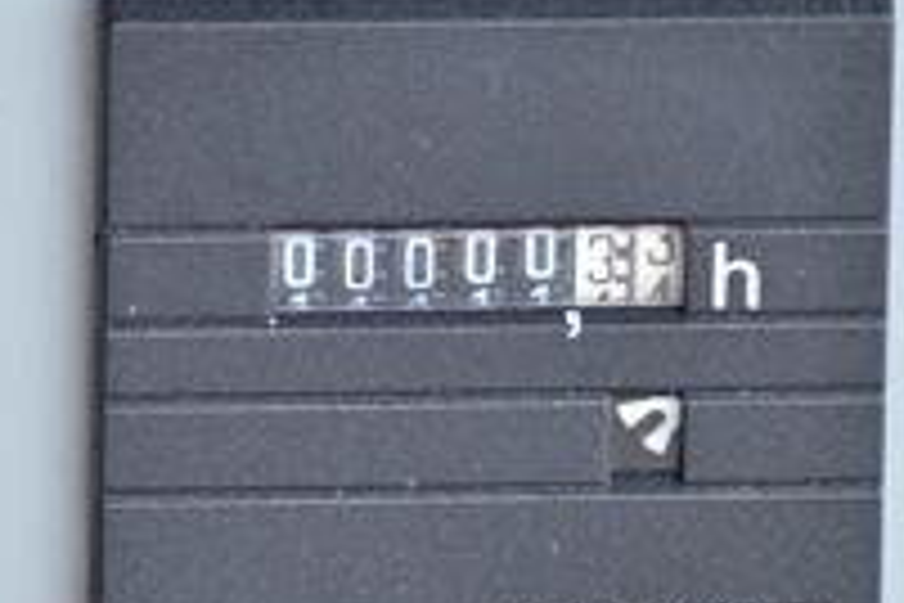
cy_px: 338
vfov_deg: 1.5
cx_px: 526
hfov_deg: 2.3
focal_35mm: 895
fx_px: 22473
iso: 1250
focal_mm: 240
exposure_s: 1/640
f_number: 6.3
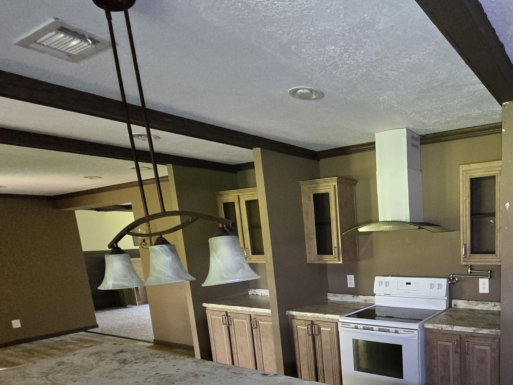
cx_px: 416
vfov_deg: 57.4
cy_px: 297
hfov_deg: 68.5
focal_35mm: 22
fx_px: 326
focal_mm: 2.2
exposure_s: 1/60
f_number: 2.2
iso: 1250
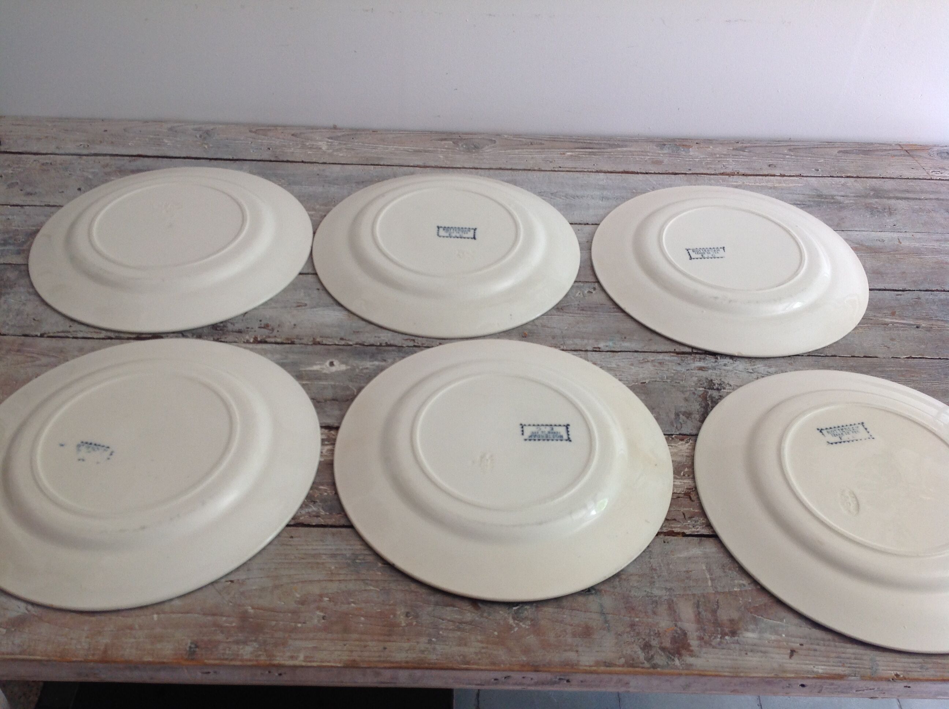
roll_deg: -3.5
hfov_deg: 52.7
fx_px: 958
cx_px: 474
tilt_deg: -43.8
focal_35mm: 35
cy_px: 354
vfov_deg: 40.6
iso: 50
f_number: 2.4
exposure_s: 1/30
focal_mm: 4.28
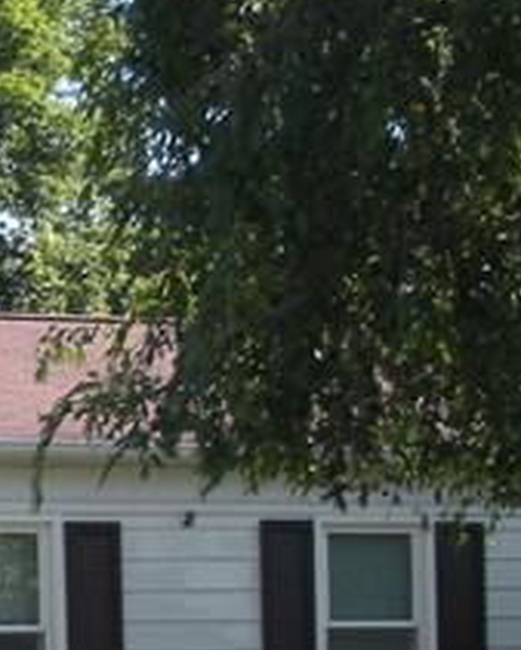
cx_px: -358
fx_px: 3197
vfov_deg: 11.5
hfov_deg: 9.0
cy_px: 595
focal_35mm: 166
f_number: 3.5
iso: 64
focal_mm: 6.3
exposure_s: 1/256
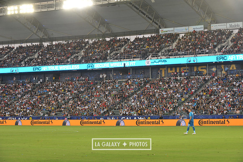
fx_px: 580
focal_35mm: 86
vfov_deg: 15.9
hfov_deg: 23.7
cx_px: 122
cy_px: 81
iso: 1250
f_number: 7.1
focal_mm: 86
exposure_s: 1/200
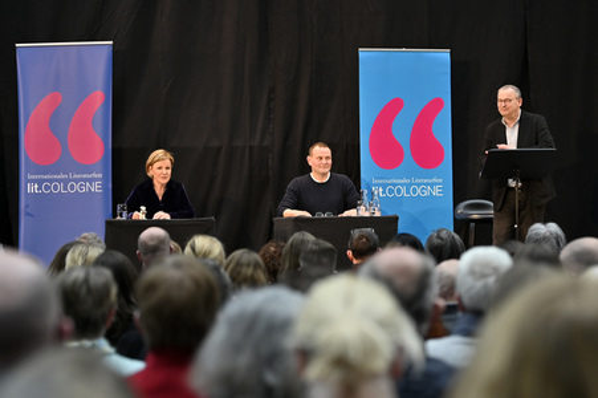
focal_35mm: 86
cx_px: 299
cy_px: 199
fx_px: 1427
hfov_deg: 23.7
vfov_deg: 15.9
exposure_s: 1/400
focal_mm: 86
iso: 800
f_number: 2.8
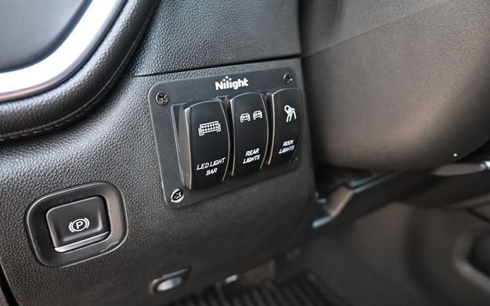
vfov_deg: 49.2
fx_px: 334
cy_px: 146
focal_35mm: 25
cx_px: 245
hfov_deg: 72.6
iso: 1250
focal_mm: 16
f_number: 3.5
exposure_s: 1/125
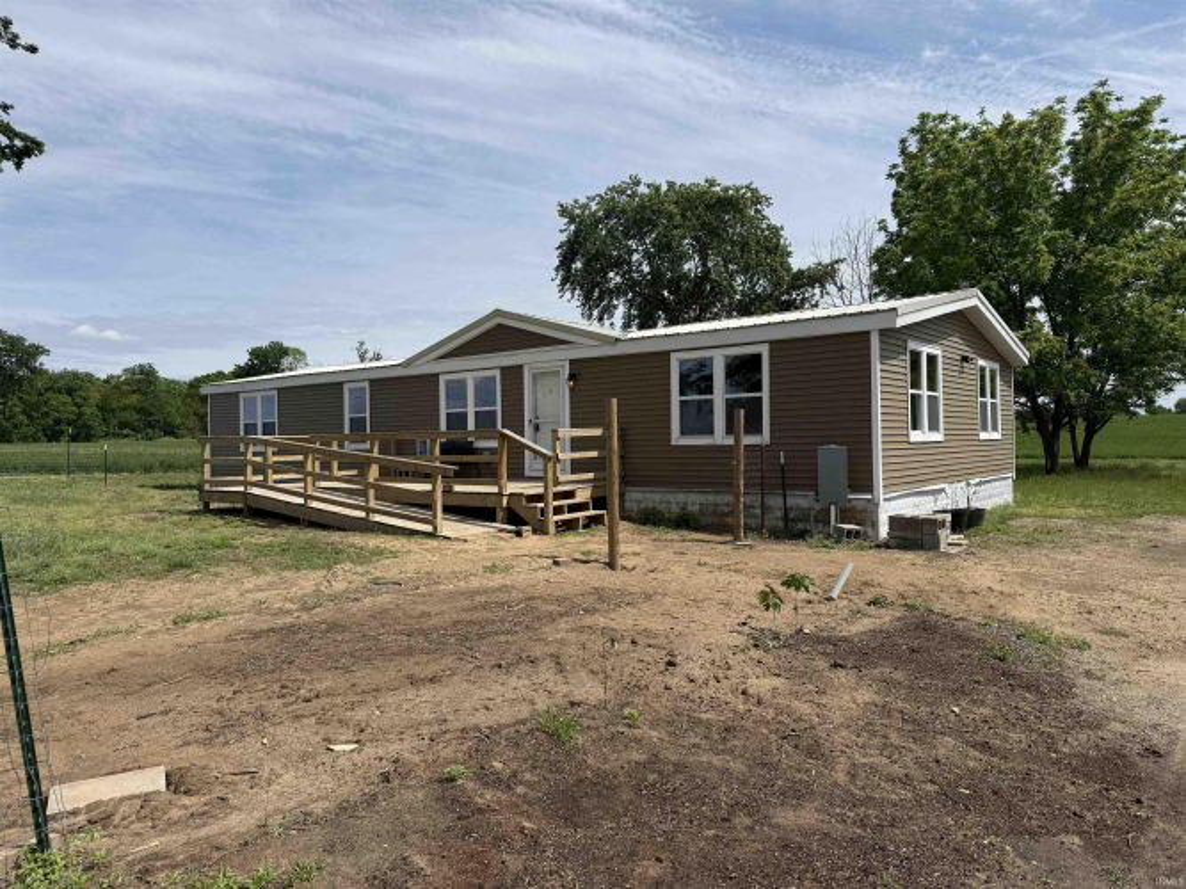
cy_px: 444
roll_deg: +1.6
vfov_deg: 56.8
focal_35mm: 24
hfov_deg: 71.6
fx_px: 822
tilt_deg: +0.0
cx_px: 593
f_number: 1.78
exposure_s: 1/6711
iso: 80
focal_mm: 6.76
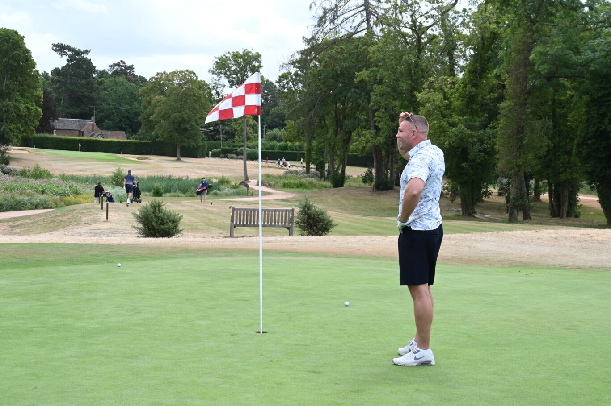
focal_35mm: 61
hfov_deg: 32.9
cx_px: 306
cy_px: 203
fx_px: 1035
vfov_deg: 22.2
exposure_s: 1/100
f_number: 13
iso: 200
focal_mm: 61
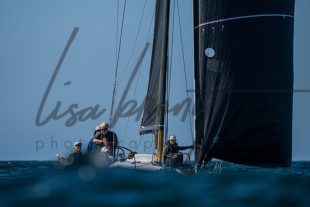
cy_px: 72
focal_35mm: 448
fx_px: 3863
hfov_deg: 4.6
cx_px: 121
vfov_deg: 3.1
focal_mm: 330
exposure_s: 1/8000
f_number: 5.3
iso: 400
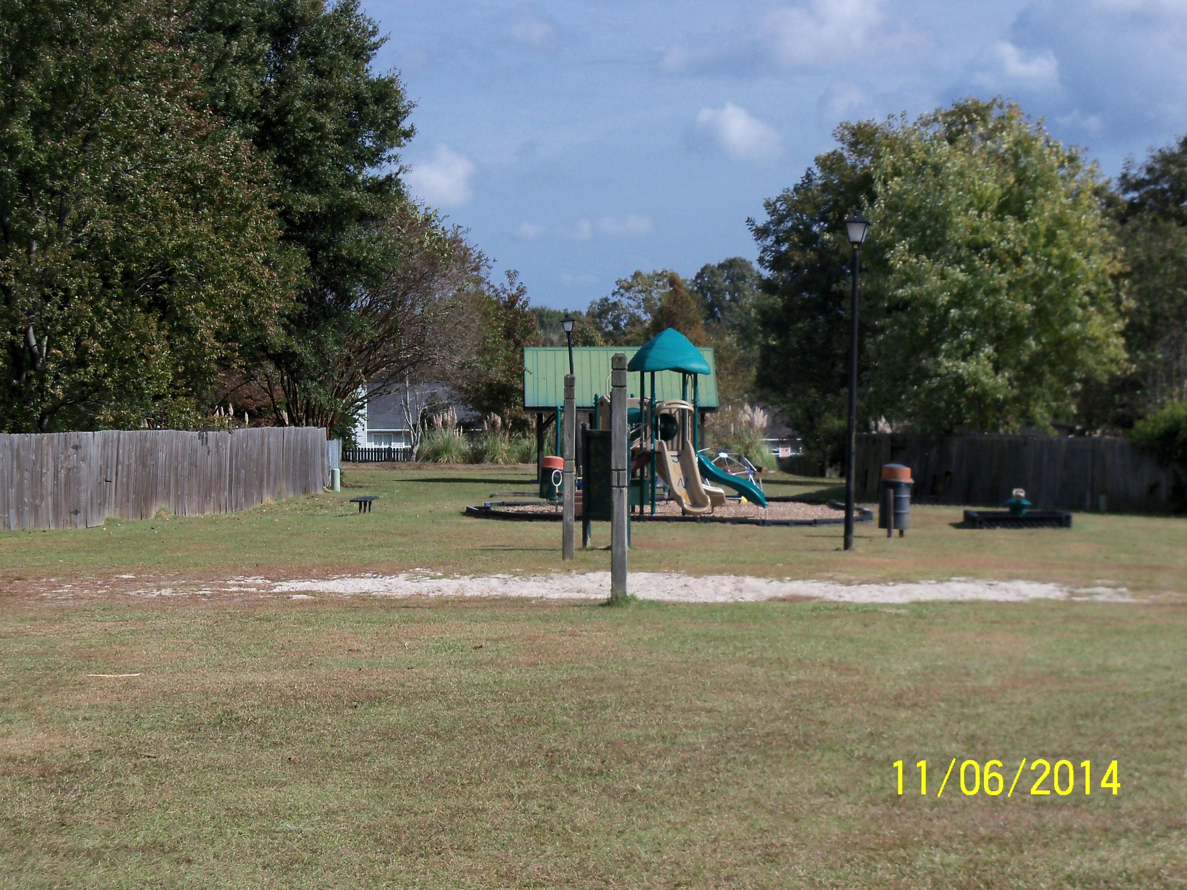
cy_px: 445
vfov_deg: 18.4
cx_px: 594
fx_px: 2743
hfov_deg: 24.4
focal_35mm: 80
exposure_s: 1/1000
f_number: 4.1
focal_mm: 14.2
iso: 80
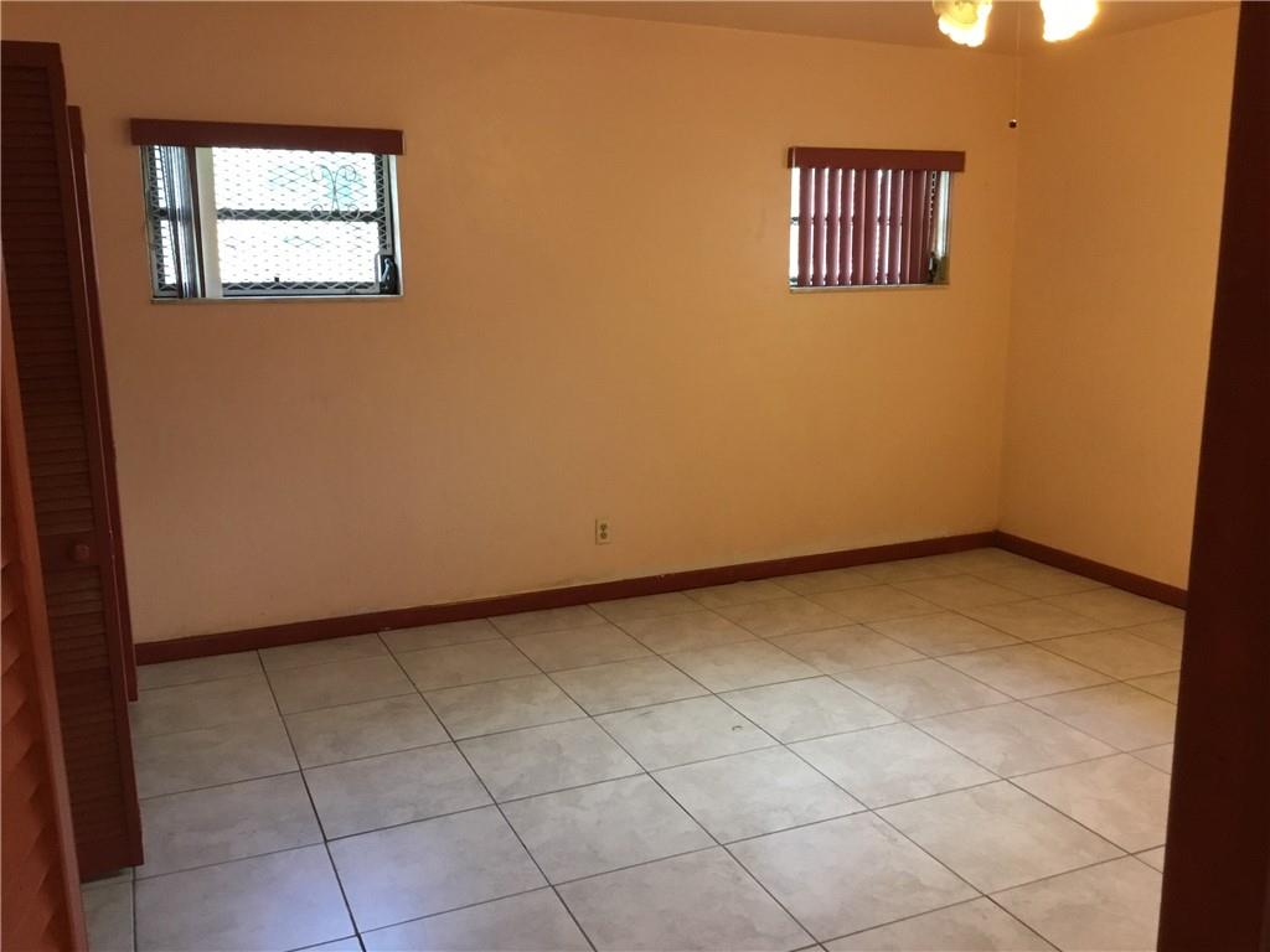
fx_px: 1137
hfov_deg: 58.4
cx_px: 635
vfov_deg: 45.4
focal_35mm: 31
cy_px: 476
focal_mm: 3.3
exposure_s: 1/30
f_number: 2.4
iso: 125
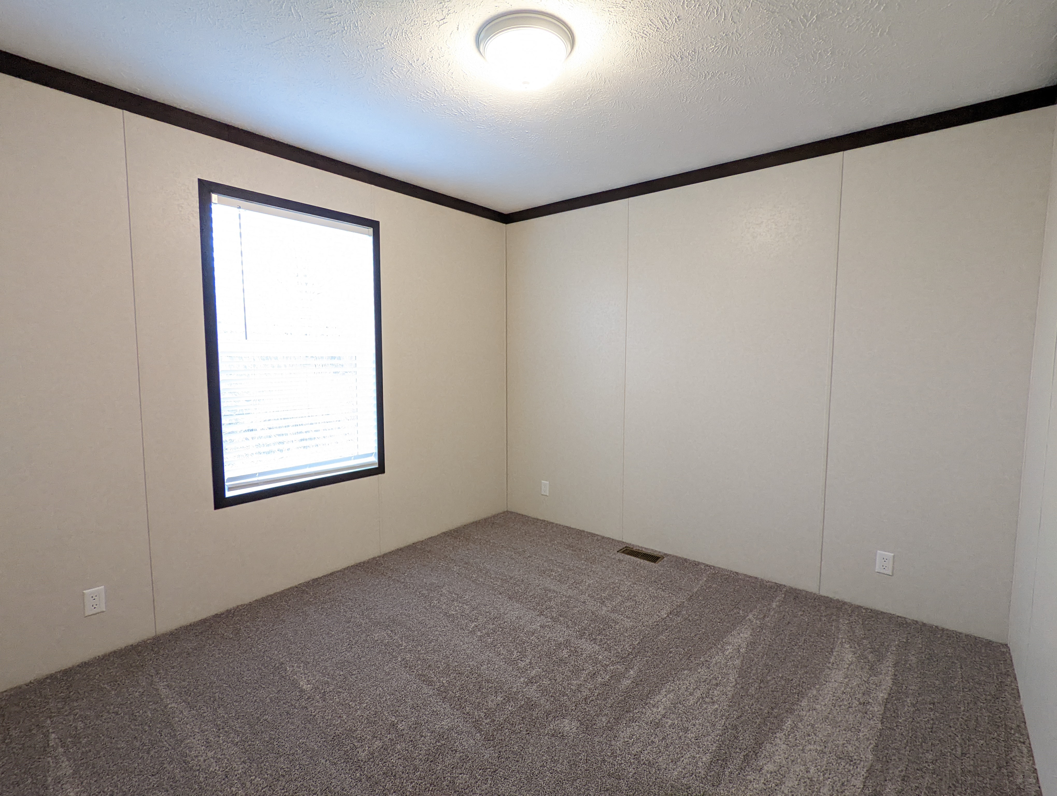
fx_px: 489
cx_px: 528
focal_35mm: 16
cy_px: 398
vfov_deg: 78.2
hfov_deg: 94.4
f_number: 2.2
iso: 524
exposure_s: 1/60
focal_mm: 2.35
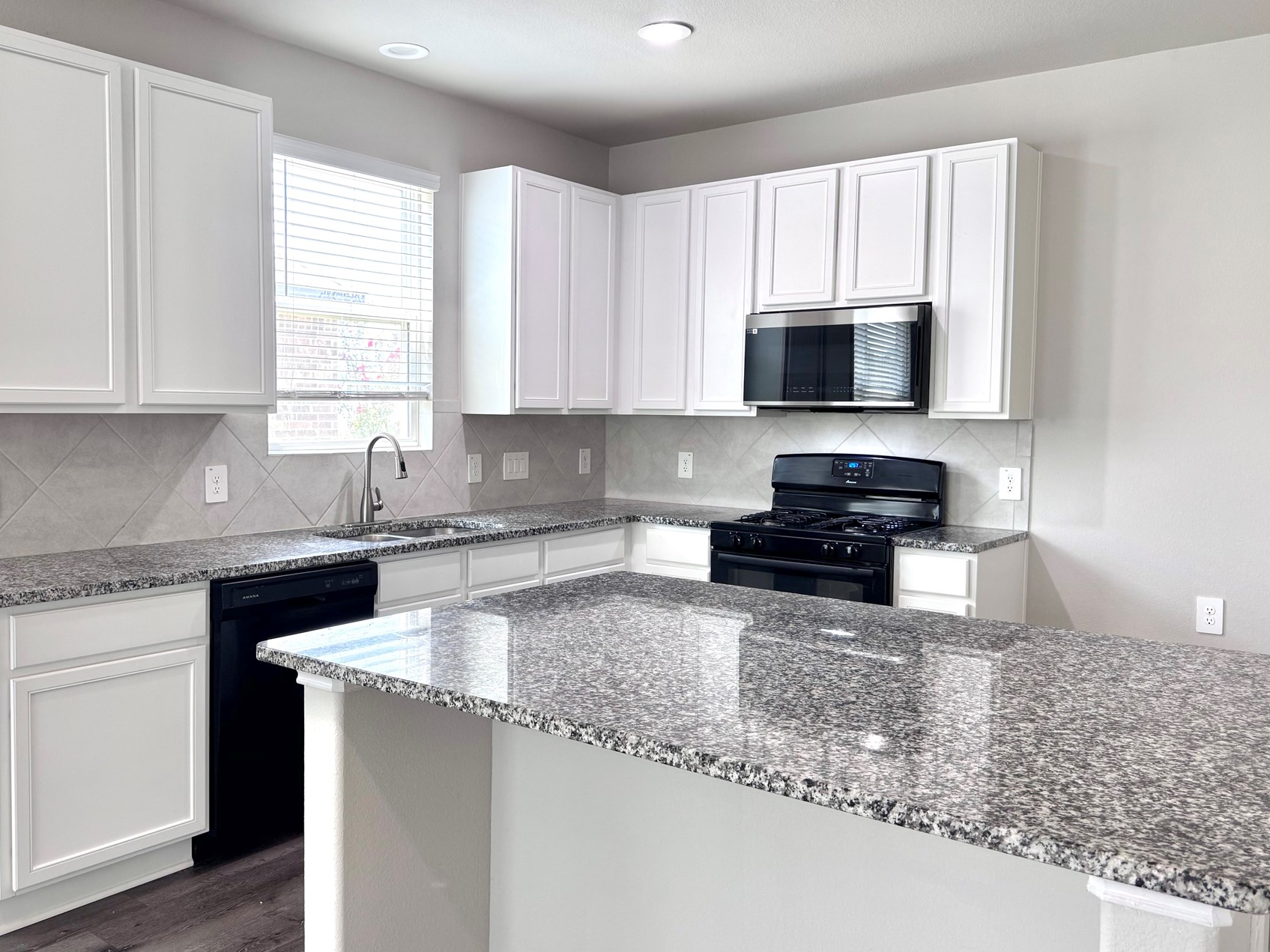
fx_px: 1064
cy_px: 461
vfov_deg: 48.2
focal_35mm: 29
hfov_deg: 61.4
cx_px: 545
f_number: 1.78
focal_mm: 6.76
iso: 125
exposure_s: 1/120
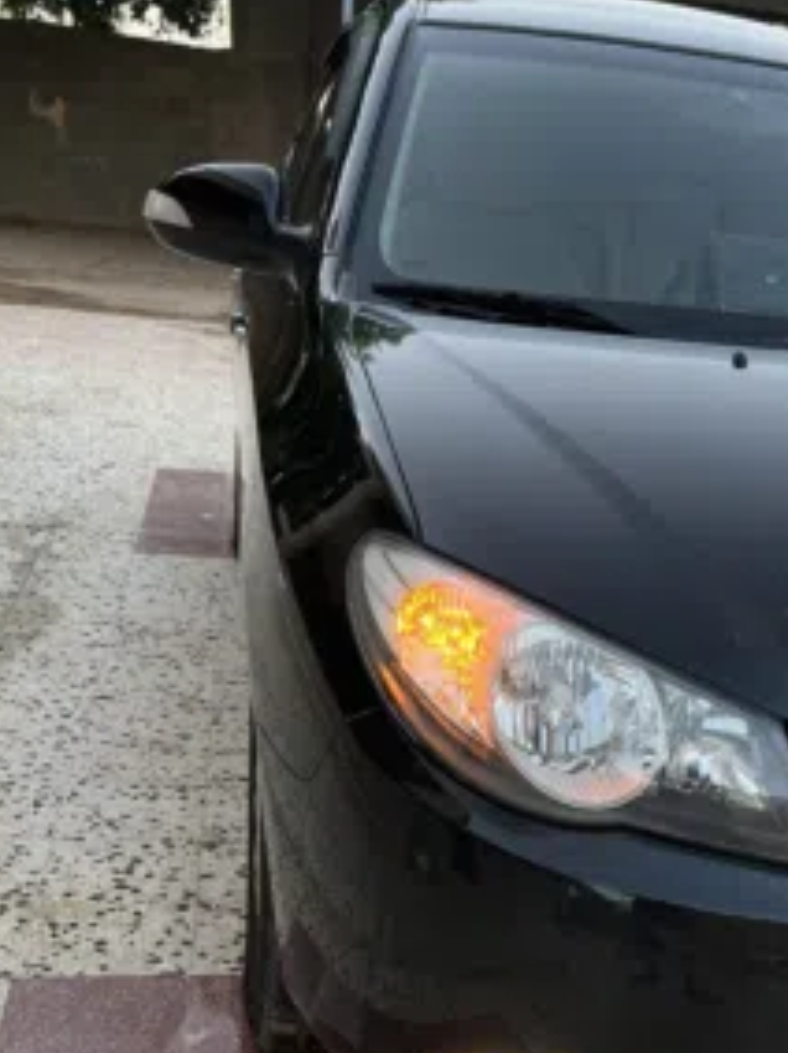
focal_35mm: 49
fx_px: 1488
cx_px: 650
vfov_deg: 37.5
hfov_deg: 28.9
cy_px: 850
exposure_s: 1/121
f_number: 1.5
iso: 125
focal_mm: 5.7
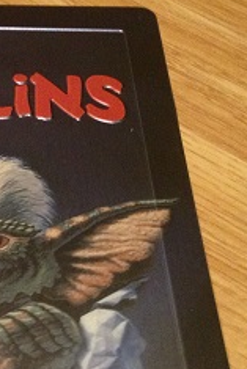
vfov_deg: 20.3
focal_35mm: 99
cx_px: -80
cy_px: 301
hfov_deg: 13.3
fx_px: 1017
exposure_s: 1/20
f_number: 2.4
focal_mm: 4.28
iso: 250
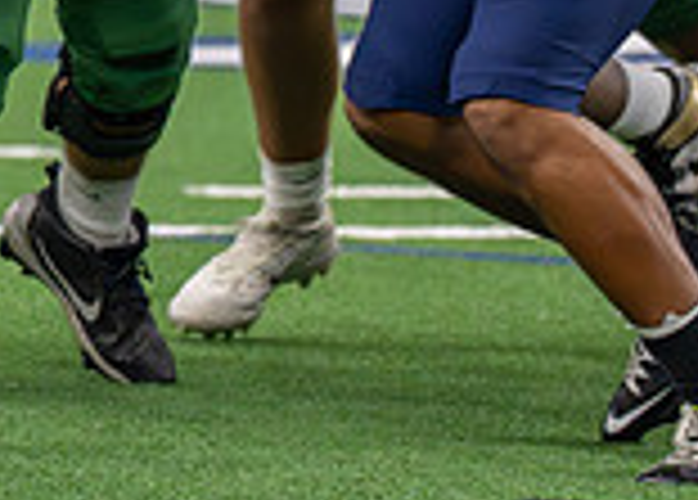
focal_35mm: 880
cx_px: -539
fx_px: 17460
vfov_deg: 1.6
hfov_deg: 2.3
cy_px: -189
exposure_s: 1/1600
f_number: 2.8
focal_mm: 163
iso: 4000
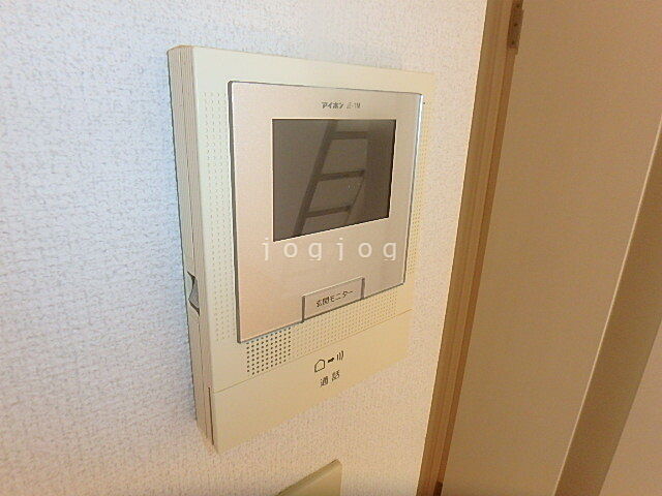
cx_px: 331
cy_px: 248
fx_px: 402
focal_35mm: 21
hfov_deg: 79.0
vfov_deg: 63.4
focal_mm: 3.7
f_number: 6
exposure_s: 1/30
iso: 320
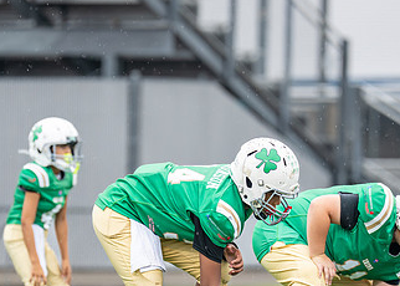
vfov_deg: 2.3
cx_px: 194
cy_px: 214
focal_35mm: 618
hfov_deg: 3.3
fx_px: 7021
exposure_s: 1/1000
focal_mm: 200
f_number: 2.8
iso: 500
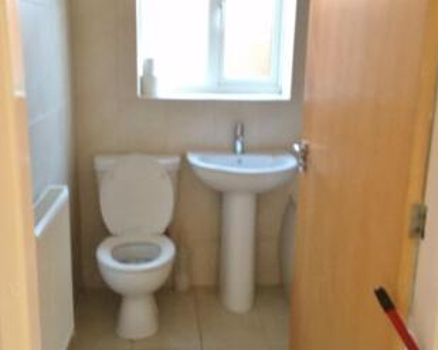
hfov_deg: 45.8
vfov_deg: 37.3
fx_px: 518
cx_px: 210
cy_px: 172
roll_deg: -0.7
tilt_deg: -11.2
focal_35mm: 40
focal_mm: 4.15
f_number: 2.2
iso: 200
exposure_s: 1/17
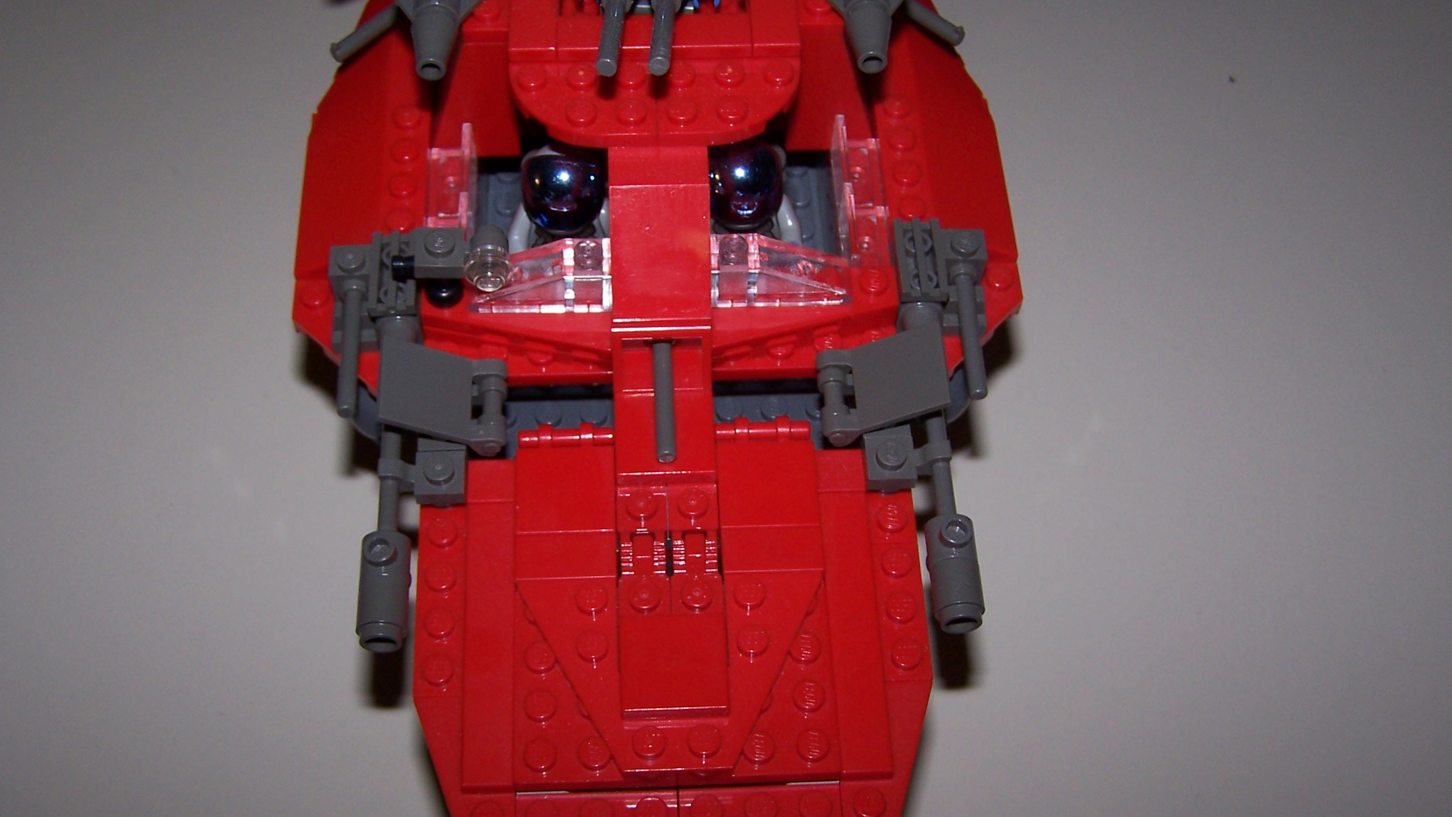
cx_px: 720
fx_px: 1656
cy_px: 473
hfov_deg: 47.4
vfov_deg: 27.7
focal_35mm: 43
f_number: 2.8
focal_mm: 6.3
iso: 80
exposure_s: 1/60
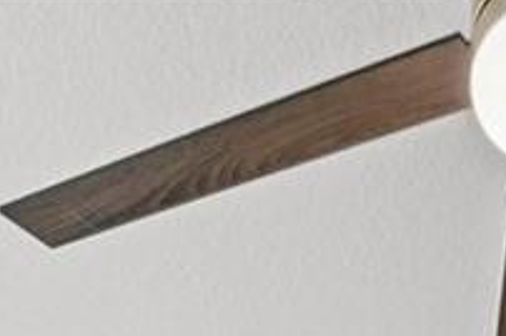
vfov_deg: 8.0
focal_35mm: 111
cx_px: 581
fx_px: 1558
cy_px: 1321
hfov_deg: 17.7
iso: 220
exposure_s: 1/15
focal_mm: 14
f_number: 10
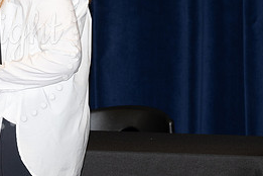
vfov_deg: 4.5
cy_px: 3
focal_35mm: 308
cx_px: -18
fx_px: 2250
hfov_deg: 6.7
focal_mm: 120
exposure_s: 1/80
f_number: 5.6
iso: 640
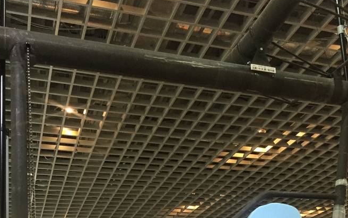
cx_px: 170
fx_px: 455
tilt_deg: +11.3
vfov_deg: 24.3
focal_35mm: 48
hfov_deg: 41.8
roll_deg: +3.2
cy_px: 265
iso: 160
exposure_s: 1/30
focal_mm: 4.15
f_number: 2.2
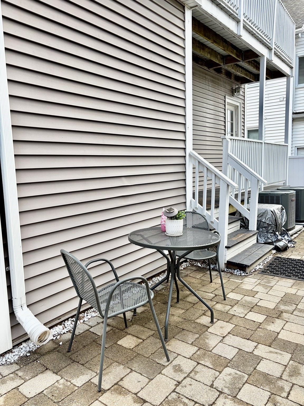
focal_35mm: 26
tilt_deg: -6.5
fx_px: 304
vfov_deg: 67.3
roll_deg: +3.0
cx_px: 152
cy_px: 203
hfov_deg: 53.1
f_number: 1.6
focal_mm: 5.96
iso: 50
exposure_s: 1/489
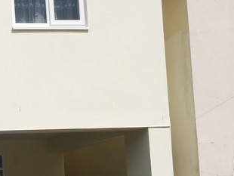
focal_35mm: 132
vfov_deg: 11.2
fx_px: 893
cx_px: -100
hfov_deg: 14.1
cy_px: 145
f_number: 9
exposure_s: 1/500
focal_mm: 20
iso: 200
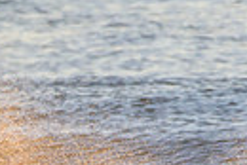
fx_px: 23038
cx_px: -236
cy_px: 348
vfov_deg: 0.4
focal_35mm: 3354
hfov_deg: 0.6
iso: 640
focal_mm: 500
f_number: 5.6
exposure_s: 1/1000
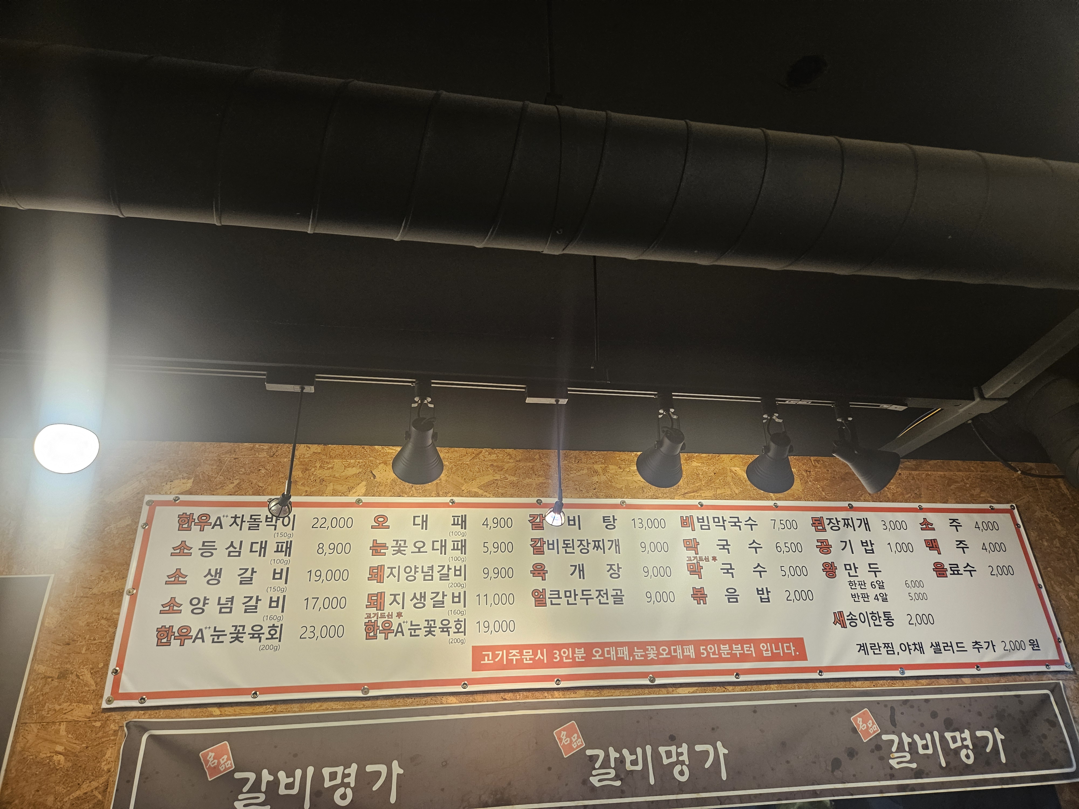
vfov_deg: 58.9
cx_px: 540
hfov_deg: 73.9
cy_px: 404
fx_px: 717
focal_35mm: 23
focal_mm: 5.4
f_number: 1.8
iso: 160
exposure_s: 1/120
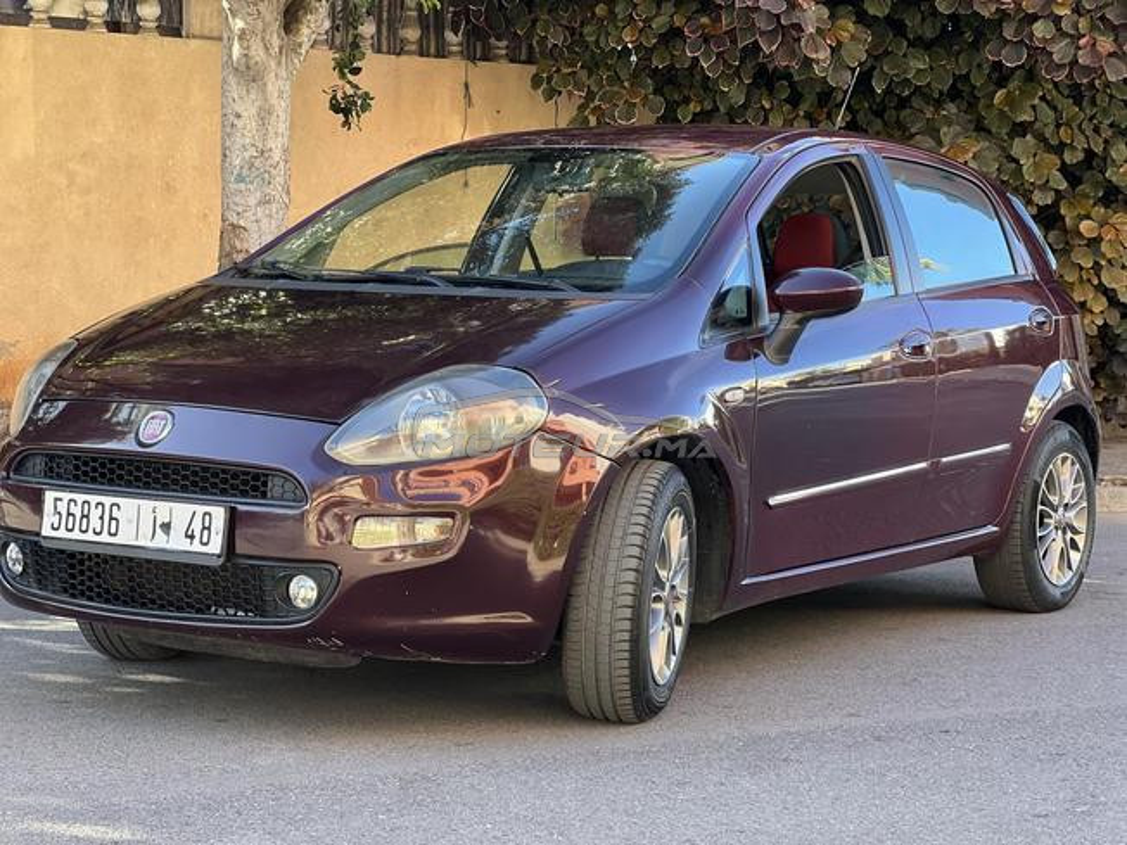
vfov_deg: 19.1
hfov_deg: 25.3
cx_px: 564
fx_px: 2507
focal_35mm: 77
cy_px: 422
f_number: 2.8
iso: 80
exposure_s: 1/121
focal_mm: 9
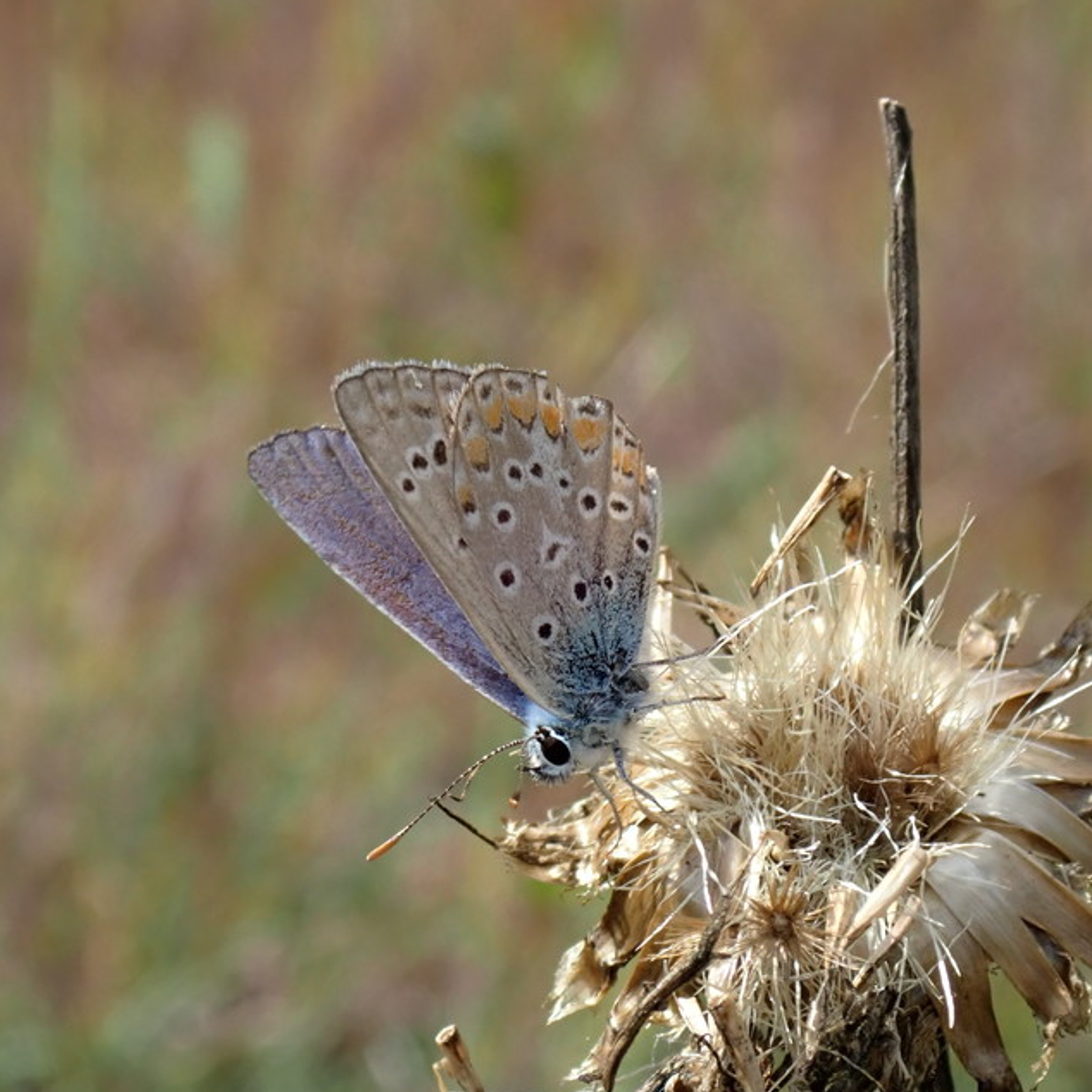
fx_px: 4247
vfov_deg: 14.7
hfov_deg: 14.7
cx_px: 531
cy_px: 546
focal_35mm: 119
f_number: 6.3
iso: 200
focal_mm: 18
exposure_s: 1/500
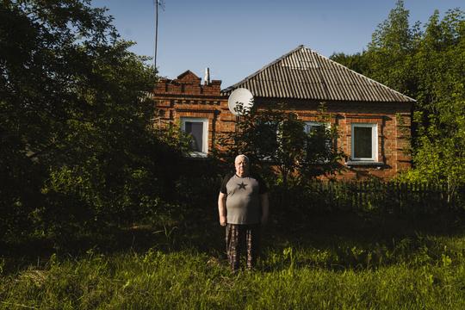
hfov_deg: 57.2
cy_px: 155
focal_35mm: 33
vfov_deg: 40.0
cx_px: 232
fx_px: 426
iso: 100
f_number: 6.3
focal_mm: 33
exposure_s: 1/640
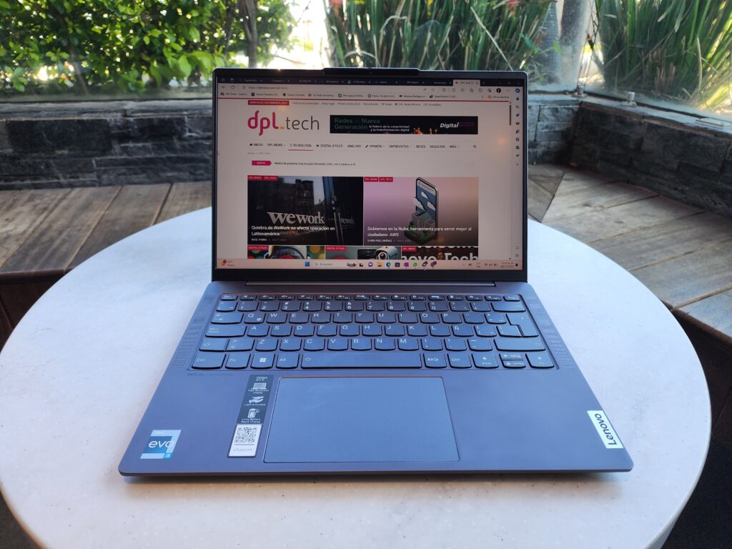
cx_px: 366
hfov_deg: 73.9
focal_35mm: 23
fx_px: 486
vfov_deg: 58.9
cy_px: 274
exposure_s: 1/180
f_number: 1.8
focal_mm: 6.4
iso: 40
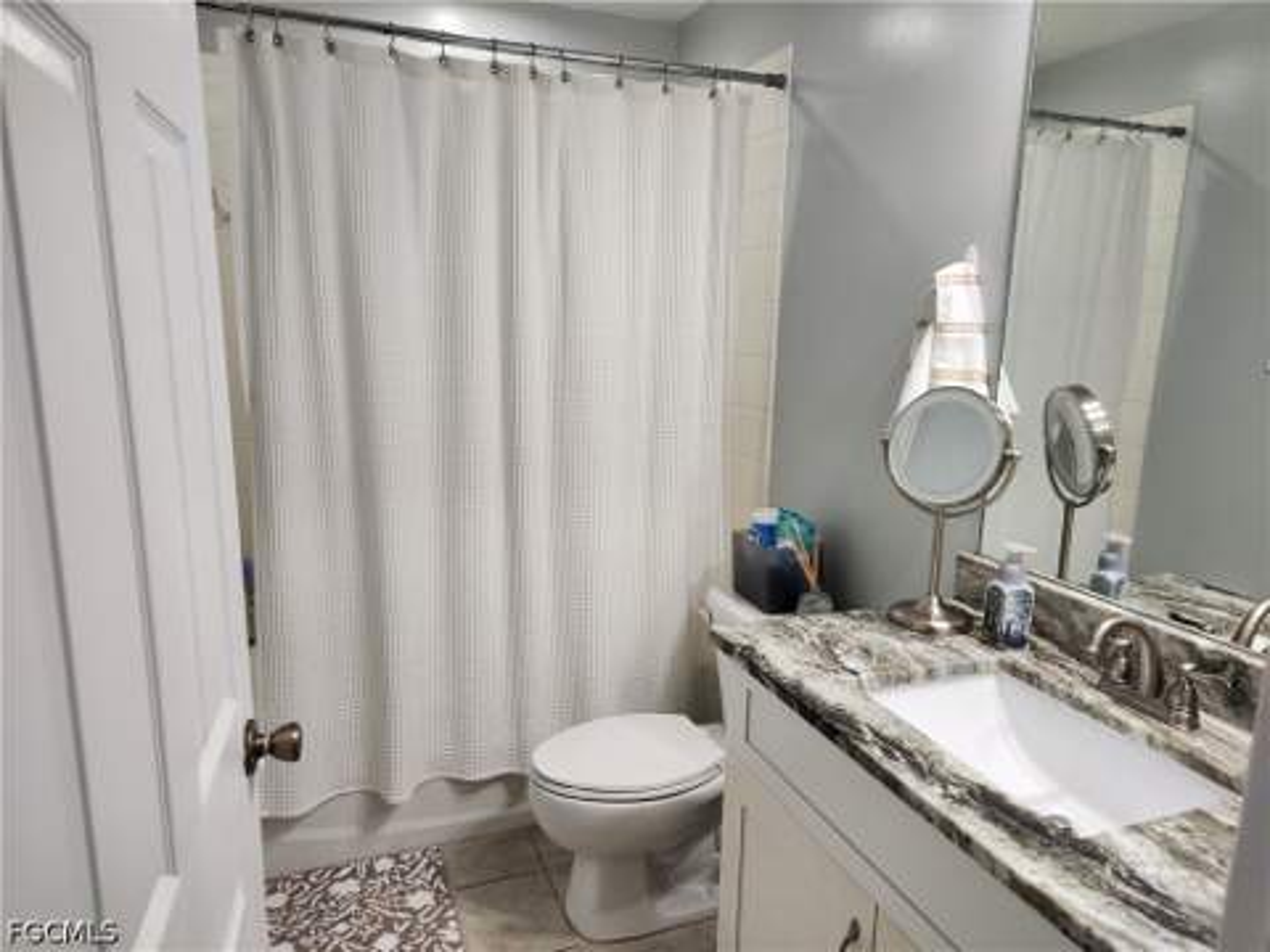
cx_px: 635
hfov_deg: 73.9
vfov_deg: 58.9
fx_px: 844
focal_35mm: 23
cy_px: 476
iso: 200
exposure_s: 1/120
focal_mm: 5.4
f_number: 1.8
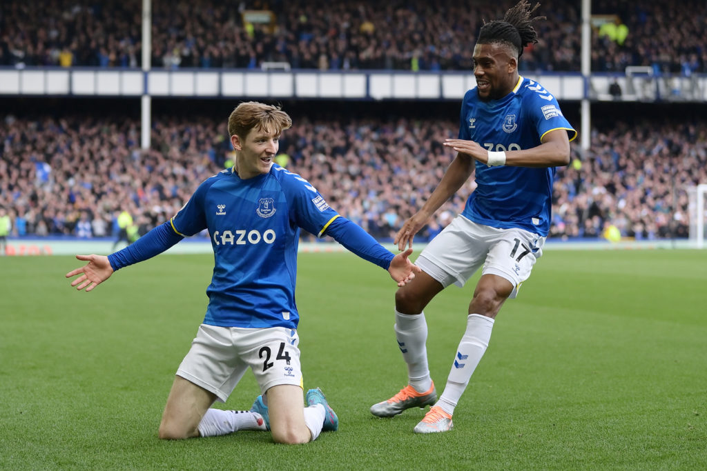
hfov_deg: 24.8
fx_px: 1611
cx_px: 354
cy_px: 236
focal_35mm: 82
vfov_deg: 16.7
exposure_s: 1/1600
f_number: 2.8
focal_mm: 82
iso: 200
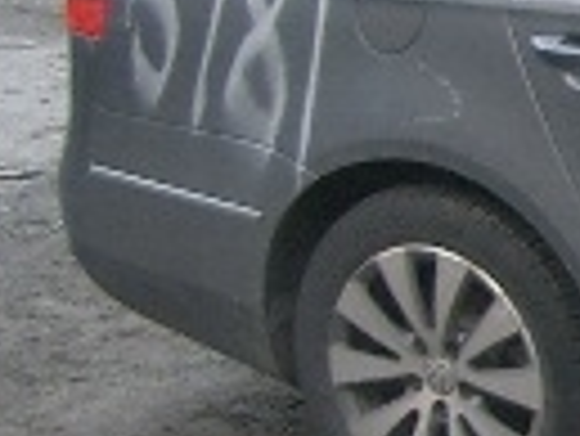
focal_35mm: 173
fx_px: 2901
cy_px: 333
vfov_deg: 8.6
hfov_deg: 10.0
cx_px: 1371
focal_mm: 5.8
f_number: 2.6
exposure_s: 1/50
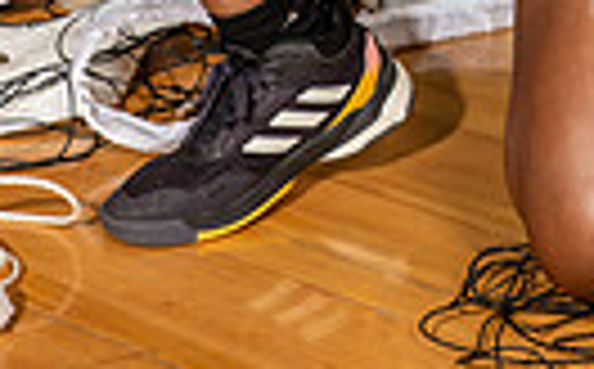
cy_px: -436
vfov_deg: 6.5
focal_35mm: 195
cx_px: 549
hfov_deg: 10.7
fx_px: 3151
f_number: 7.1
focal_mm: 56
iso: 320
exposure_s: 1/250
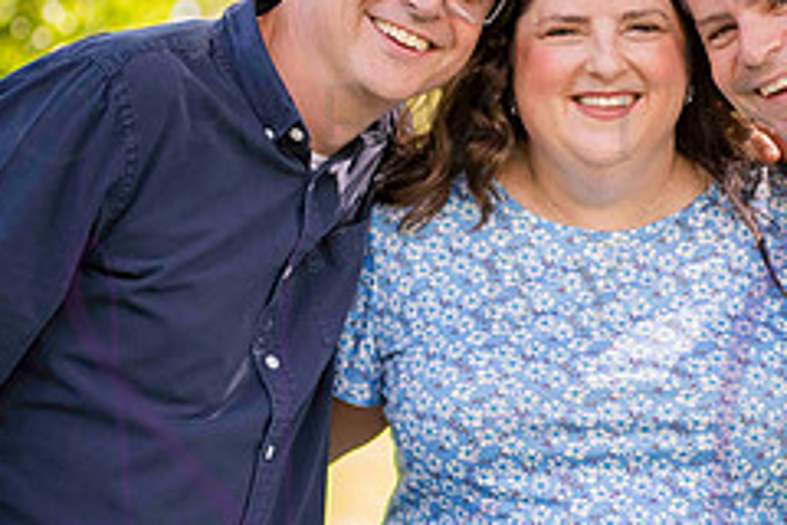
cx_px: 616
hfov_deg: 9.9
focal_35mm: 208
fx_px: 4547
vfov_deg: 6.6
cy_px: 284
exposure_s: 1/320
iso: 400
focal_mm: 86
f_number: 3.5
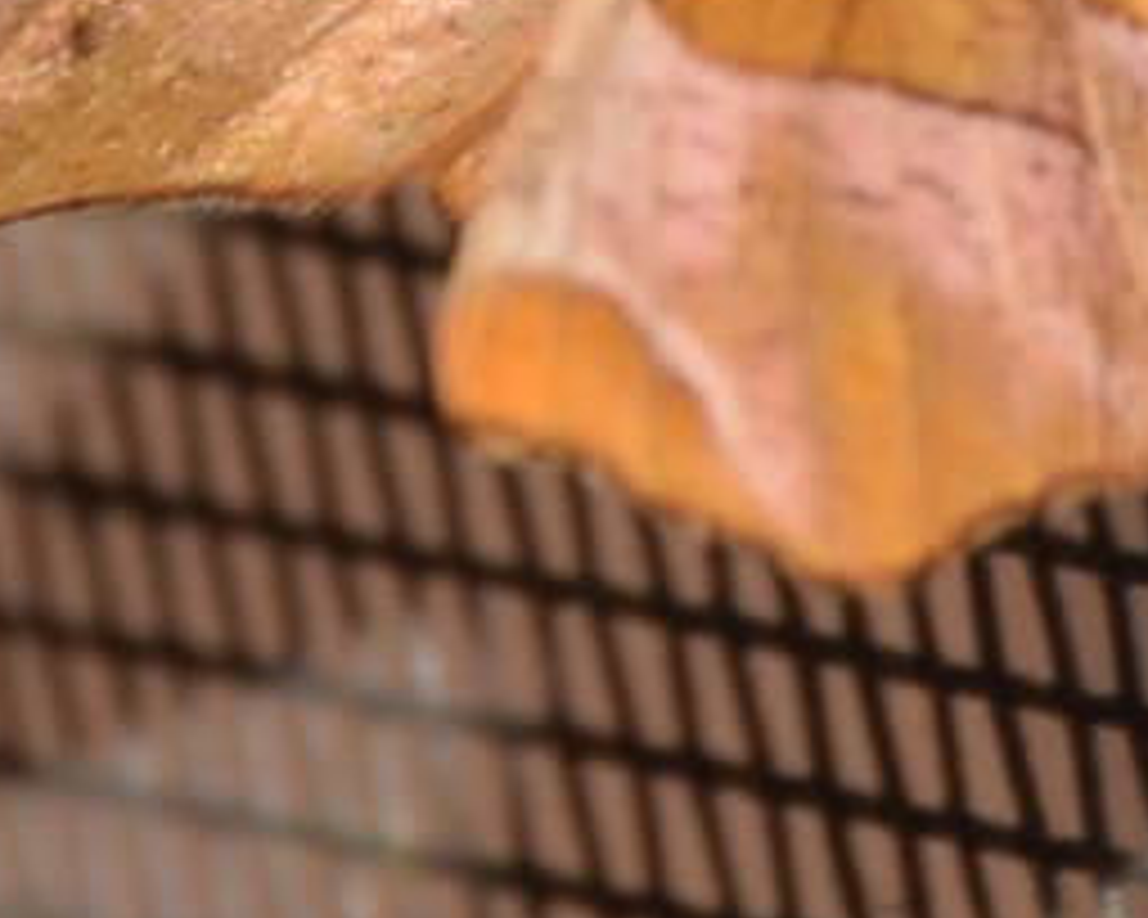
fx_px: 25244
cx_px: 882
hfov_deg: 2.6
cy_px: -248
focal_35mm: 743
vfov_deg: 2.1
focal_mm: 140
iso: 100
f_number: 13
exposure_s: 1/160
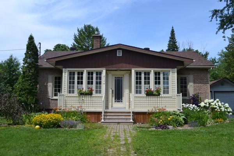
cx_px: 117
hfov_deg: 53.1
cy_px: 78
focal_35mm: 36
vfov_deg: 36.9
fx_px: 234
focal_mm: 24
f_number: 8
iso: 100
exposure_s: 1/250
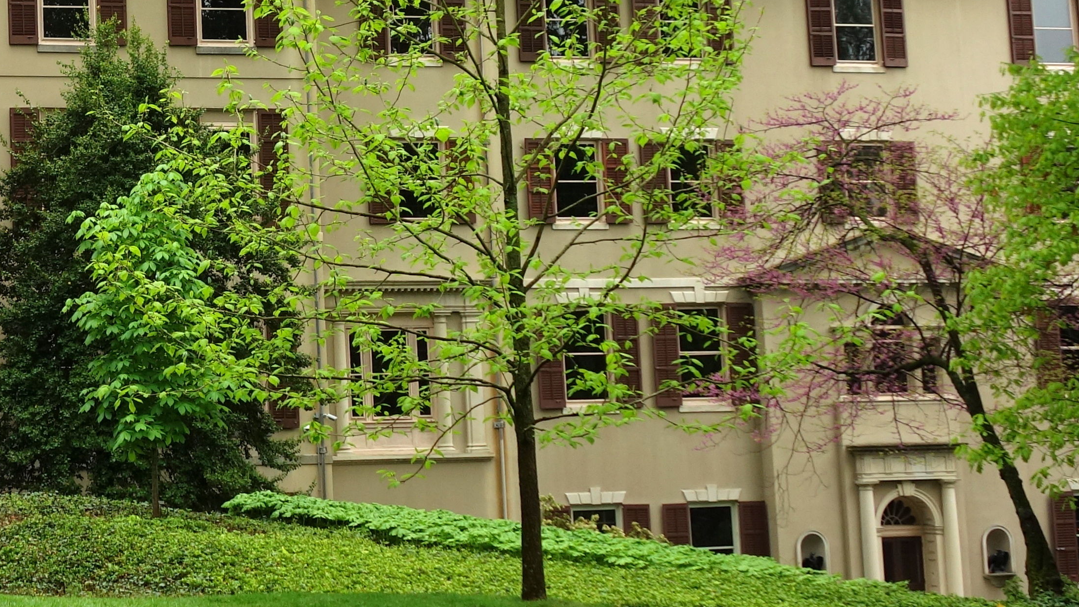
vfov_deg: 13.1
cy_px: 21
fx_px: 2603
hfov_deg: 22.6
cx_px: 17
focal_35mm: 91
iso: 125
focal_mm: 13.09
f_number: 3.5
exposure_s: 1/100
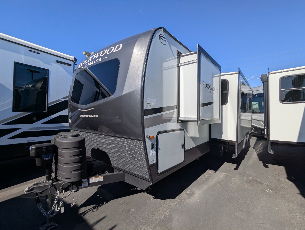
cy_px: 115
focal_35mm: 16
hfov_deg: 94.4
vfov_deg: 78.2
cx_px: 152
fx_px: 141
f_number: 2.2
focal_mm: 2.35
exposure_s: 1/2907
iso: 53
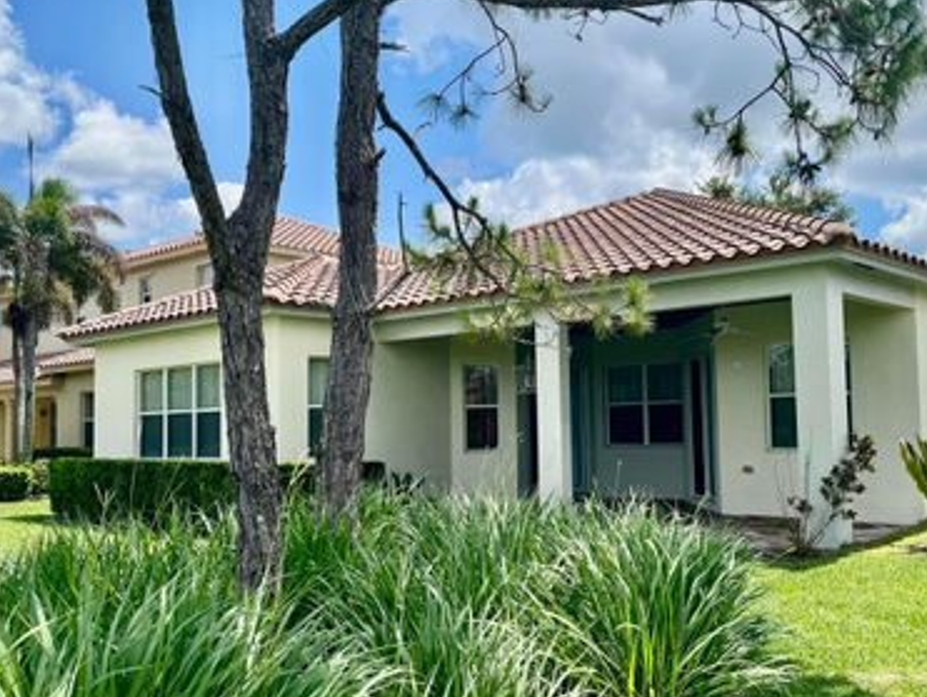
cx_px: 575
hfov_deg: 52.1
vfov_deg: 40.7
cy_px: 373
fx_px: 938
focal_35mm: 35
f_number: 1.6
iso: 50
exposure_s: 1/3413
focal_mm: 5.1
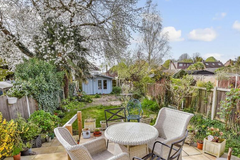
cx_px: 124
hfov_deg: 83.9
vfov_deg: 60.8
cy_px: 103
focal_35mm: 20
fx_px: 133
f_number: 8
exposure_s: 1/250
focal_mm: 10
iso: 500
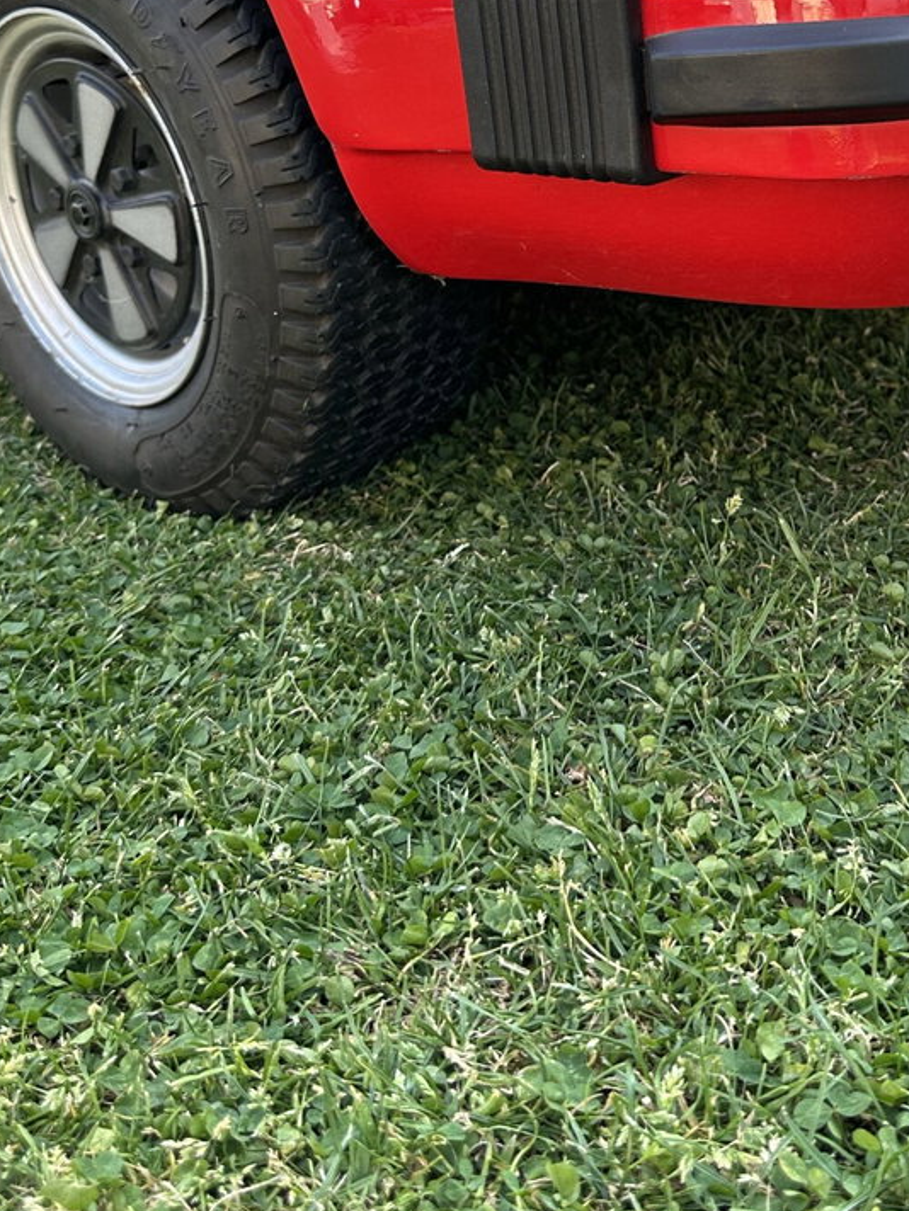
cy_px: 285
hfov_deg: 31.0
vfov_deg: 40.0
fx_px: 1611
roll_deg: +6.3
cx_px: 669
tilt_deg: -17.6
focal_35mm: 46
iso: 100
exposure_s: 1/159
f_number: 1.78
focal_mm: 6.86
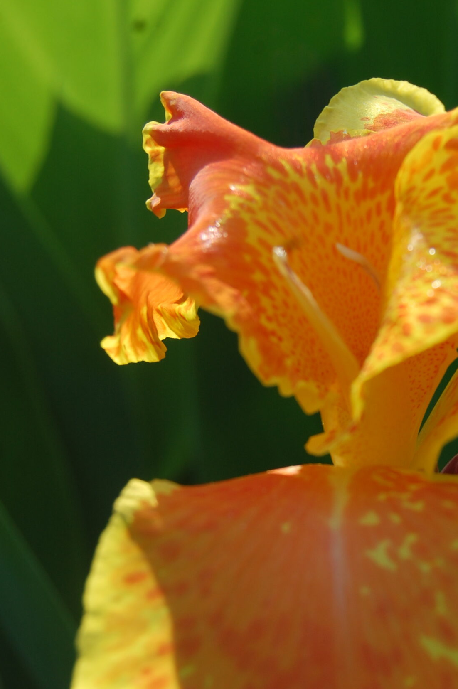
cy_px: 468
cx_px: 351
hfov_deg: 15.4
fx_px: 1683
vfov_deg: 23.0
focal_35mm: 88
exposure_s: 1/200
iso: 200
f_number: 7.1
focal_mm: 38
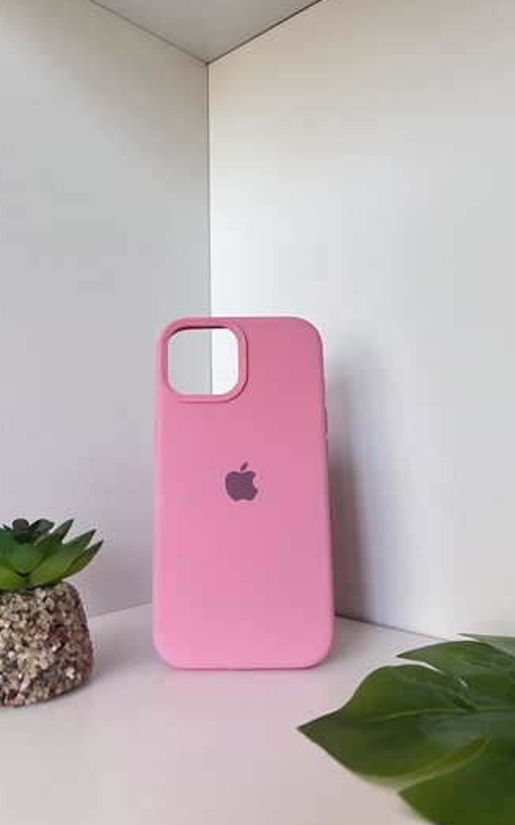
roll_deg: +1.8
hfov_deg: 44.5
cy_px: 411
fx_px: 629
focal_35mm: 28
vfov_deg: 66.5
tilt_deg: +0.7
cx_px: 240
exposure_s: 1/82
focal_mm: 5.7
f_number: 1.5
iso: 125
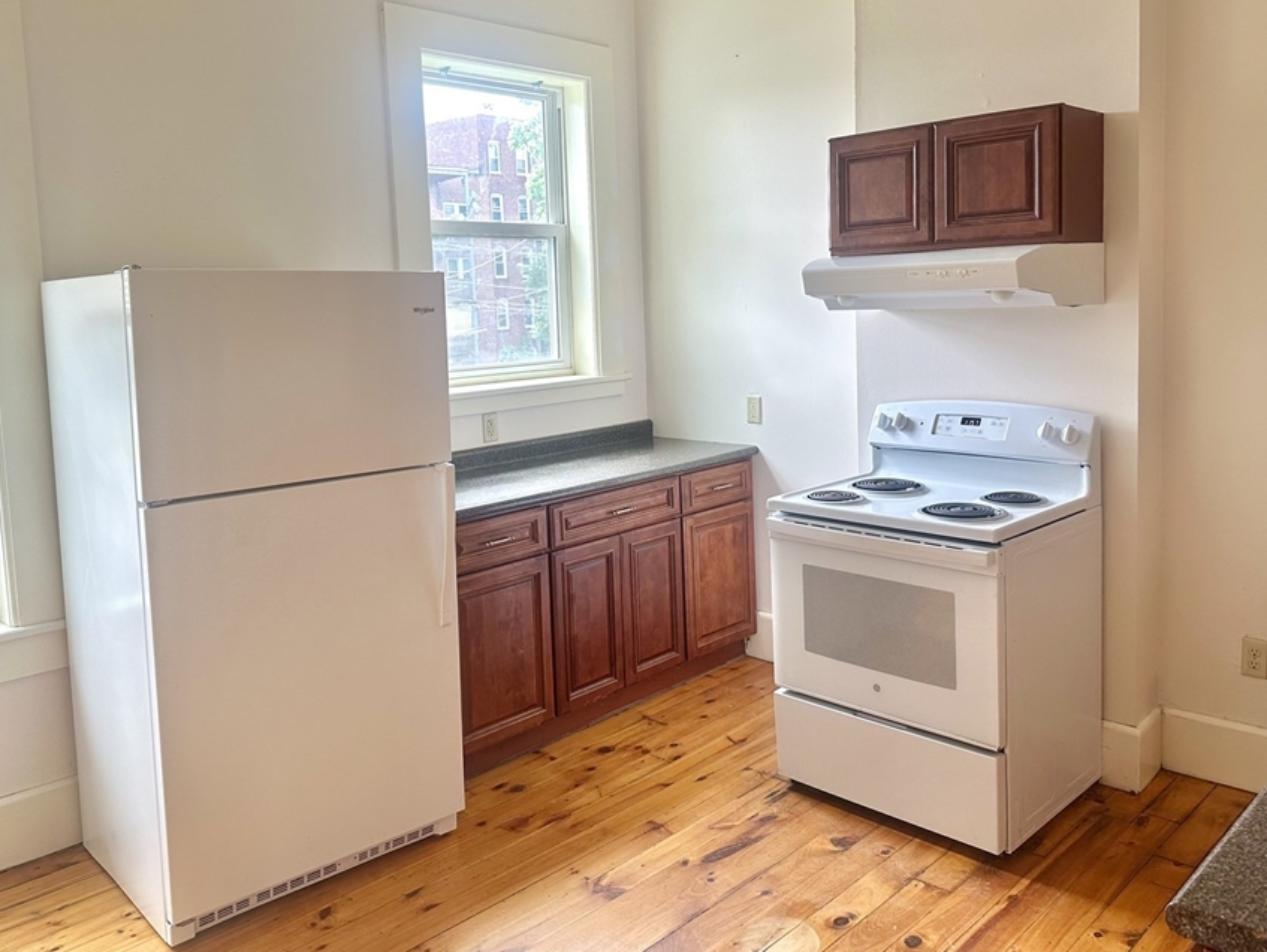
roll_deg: +1.8
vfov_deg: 48.0
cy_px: 391
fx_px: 1062
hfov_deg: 61.6
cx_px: 655
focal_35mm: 29
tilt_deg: -5.9
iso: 80
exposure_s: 1/120
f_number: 1.78
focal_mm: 6.86
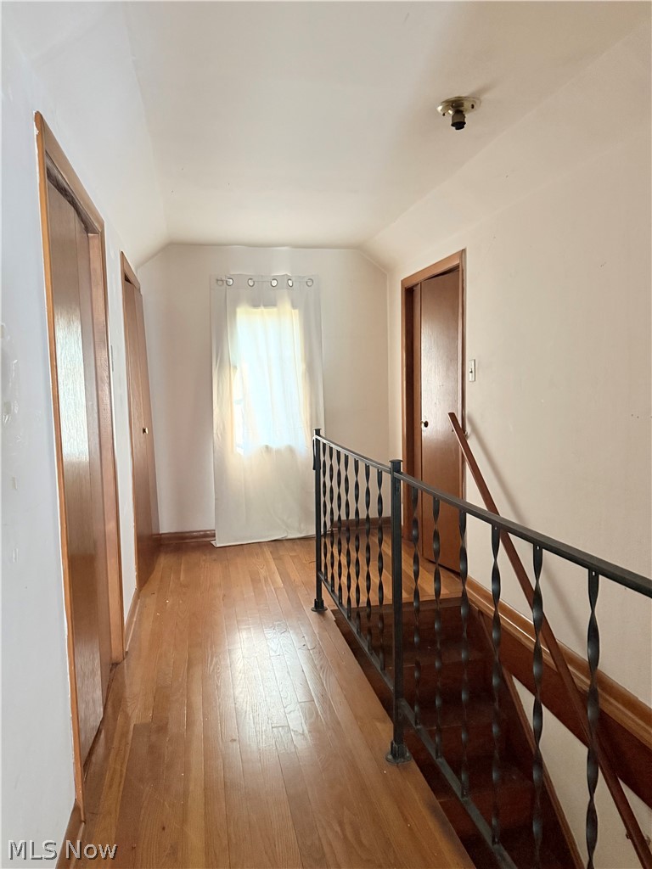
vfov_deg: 71.6
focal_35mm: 24
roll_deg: +1.8
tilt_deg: -6.6
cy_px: 434
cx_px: 326
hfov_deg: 56.8
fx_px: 603
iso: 1000
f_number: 1.78
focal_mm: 6.76
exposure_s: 1/40
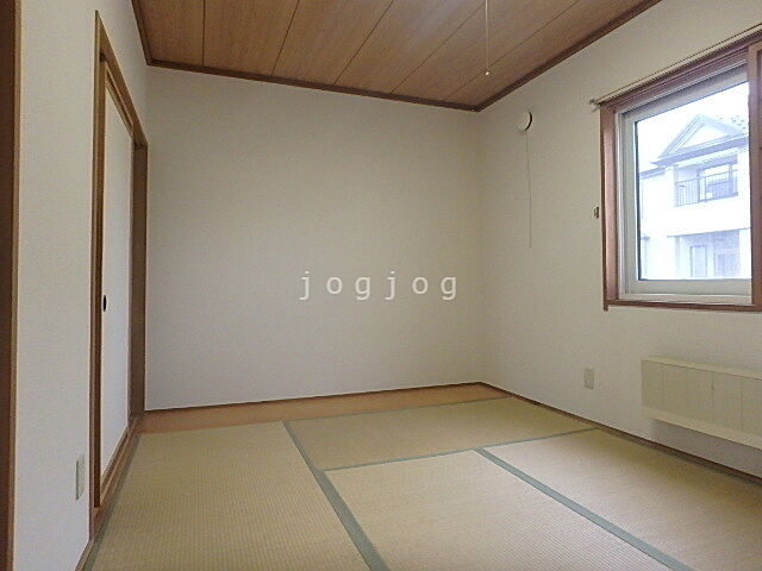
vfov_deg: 63.4
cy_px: 286
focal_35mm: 21
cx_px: 381
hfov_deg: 79.0
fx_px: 462
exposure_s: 1/25
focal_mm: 3.7
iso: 800
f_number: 3.5
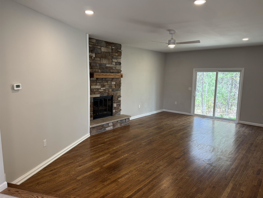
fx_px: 182
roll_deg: -1.5
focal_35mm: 24
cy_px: 99
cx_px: 132
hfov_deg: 71.6
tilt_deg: -8.2
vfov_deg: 56.8
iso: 125
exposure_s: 1/125
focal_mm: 6.76
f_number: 1.78
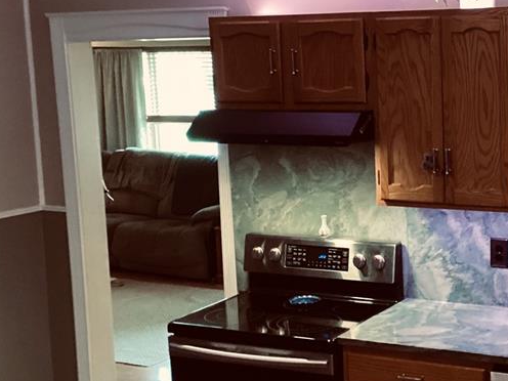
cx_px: 433
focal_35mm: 64
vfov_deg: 22.9
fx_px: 939
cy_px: 192
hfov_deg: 29.3
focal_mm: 3.3
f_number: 2.4
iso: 320
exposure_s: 1/50
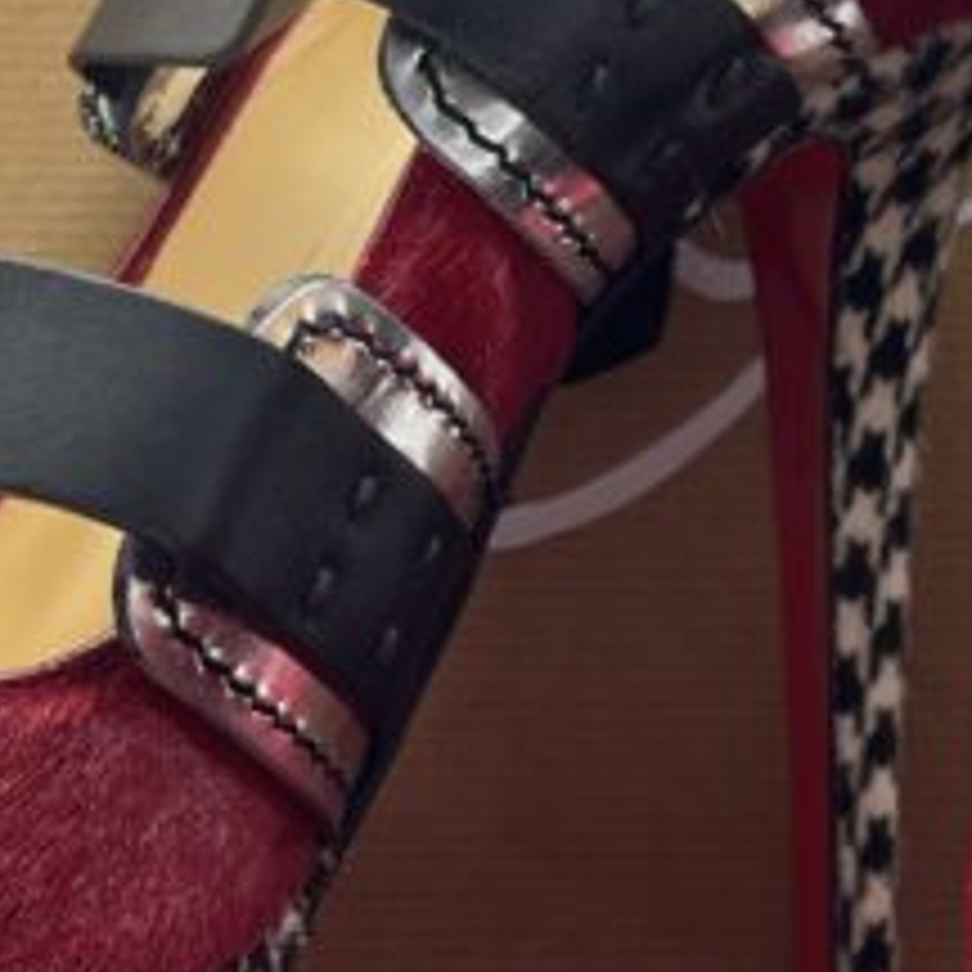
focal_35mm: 109
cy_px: 378
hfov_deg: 15.9
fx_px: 3463
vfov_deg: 16.0
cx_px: 648
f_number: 1.5
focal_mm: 5.7
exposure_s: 1/100
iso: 80
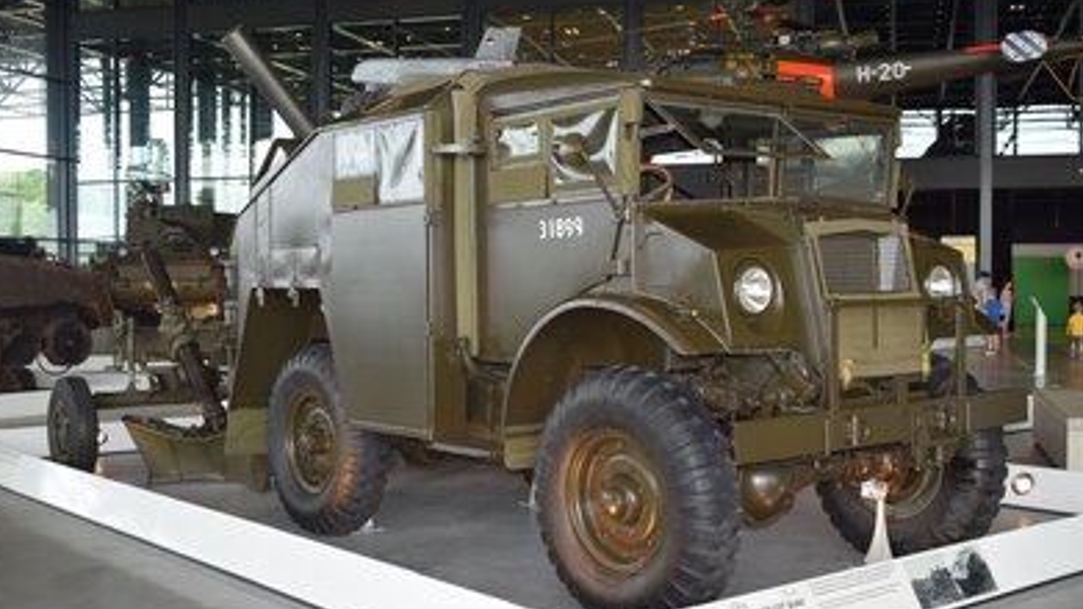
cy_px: 331
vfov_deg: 26.5
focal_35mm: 45
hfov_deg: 45.5
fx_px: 1292
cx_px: 535
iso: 500
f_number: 5.6
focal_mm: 28
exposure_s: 1/125
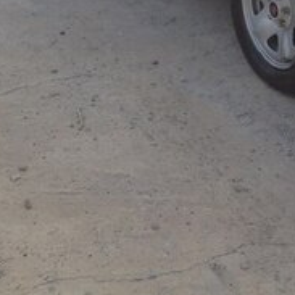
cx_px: 269
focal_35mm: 84
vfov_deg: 19.2
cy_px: -79
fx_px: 810
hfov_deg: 20.2
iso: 50
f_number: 2.4
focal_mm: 4.28
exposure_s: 1/642
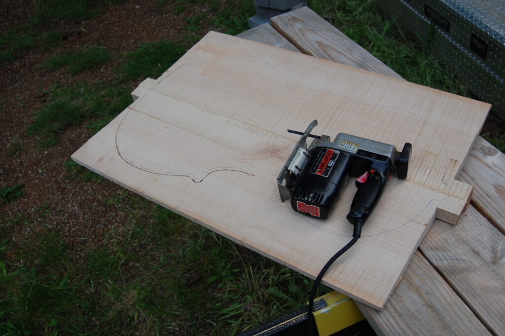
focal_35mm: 33
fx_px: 463
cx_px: 252
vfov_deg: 39.9
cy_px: 168
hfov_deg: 57.3
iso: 280
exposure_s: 1/125
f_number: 5.6
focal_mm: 22
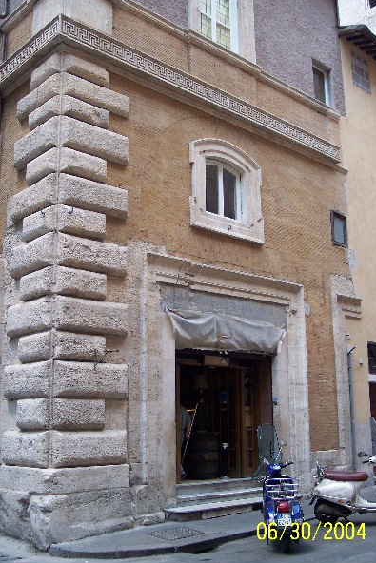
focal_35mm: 40
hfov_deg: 33.4
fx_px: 626
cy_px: 283
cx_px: 198
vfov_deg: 48.4
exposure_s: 1/350
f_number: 2.8
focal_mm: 8
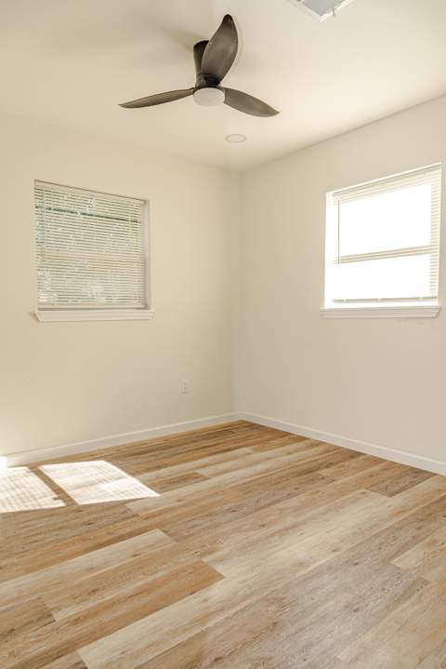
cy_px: 334
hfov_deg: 53.2
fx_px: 446
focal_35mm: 24
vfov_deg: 73.7
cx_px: 223
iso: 500
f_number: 7.1
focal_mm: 24
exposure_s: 1/125
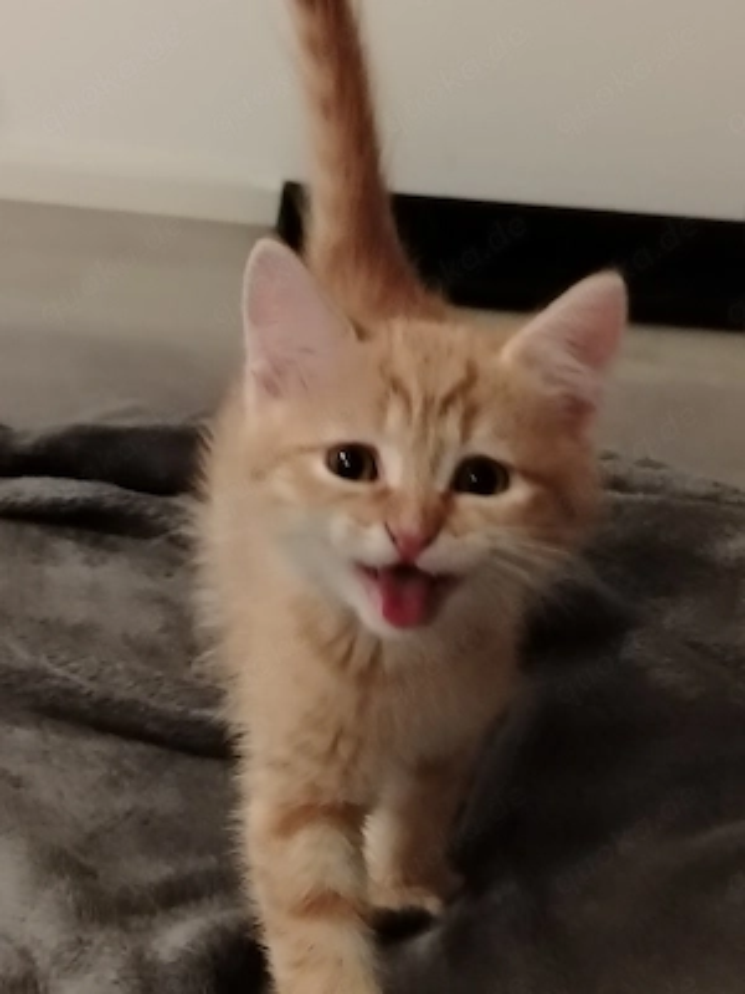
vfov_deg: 27.0
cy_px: 497
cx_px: 372
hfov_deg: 20.4
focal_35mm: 72
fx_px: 2066
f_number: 1.75
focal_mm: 5.25
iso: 2531
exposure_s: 1/25
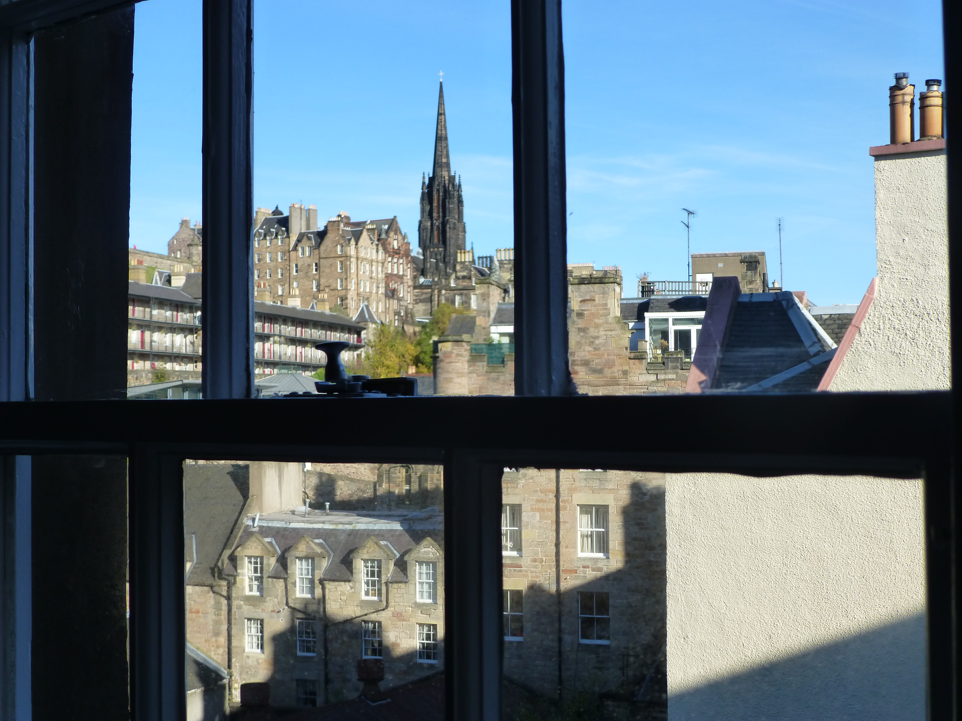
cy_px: 360
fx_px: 1417
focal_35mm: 51
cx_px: 481
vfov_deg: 28.6
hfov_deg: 37.5
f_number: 4.4
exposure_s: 1/640
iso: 160
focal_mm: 9
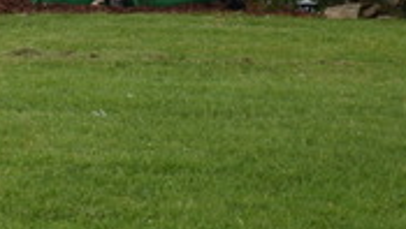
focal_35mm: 218
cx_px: -118
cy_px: -126
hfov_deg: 9.7
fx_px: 2350
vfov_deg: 5.5
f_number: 9
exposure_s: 1/200
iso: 100
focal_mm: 38
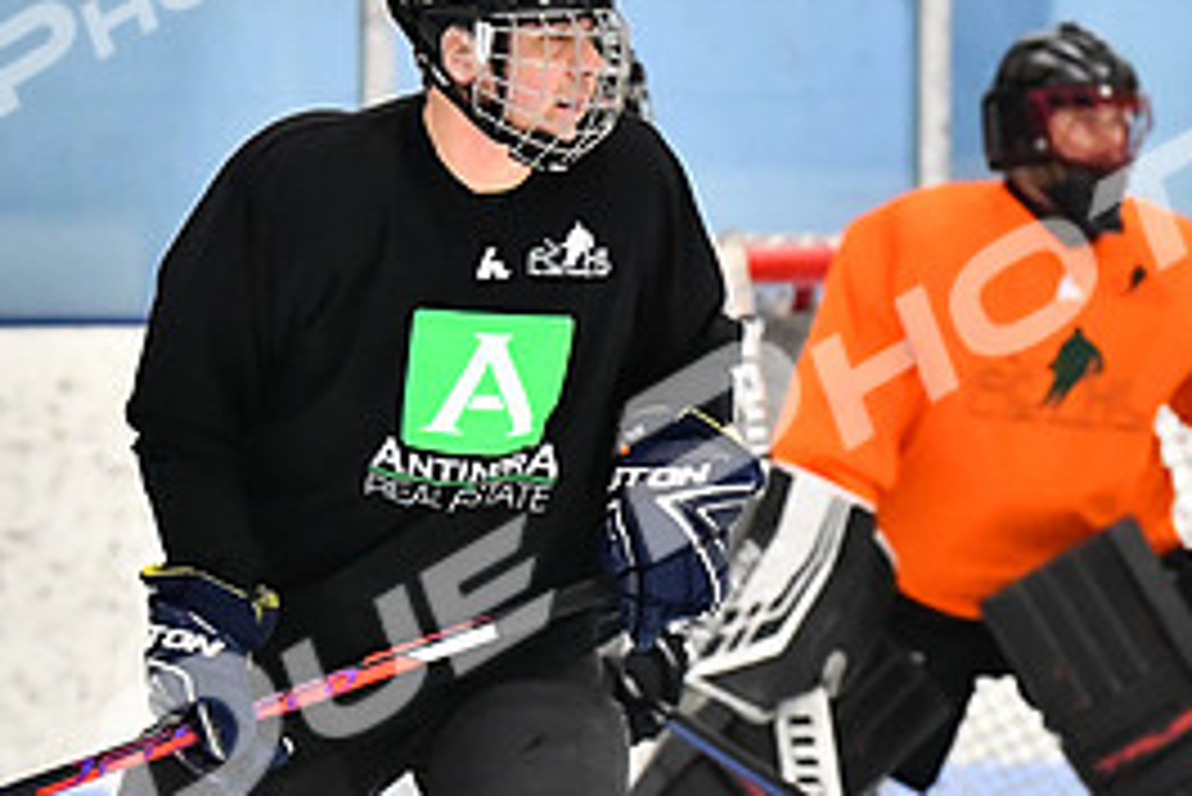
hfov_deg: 4.2
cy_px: 627
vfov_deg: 2.8
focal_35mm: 492
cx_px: 369
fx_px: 16299
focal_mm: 150
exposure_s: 1/1250
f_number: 2.8
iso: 6400
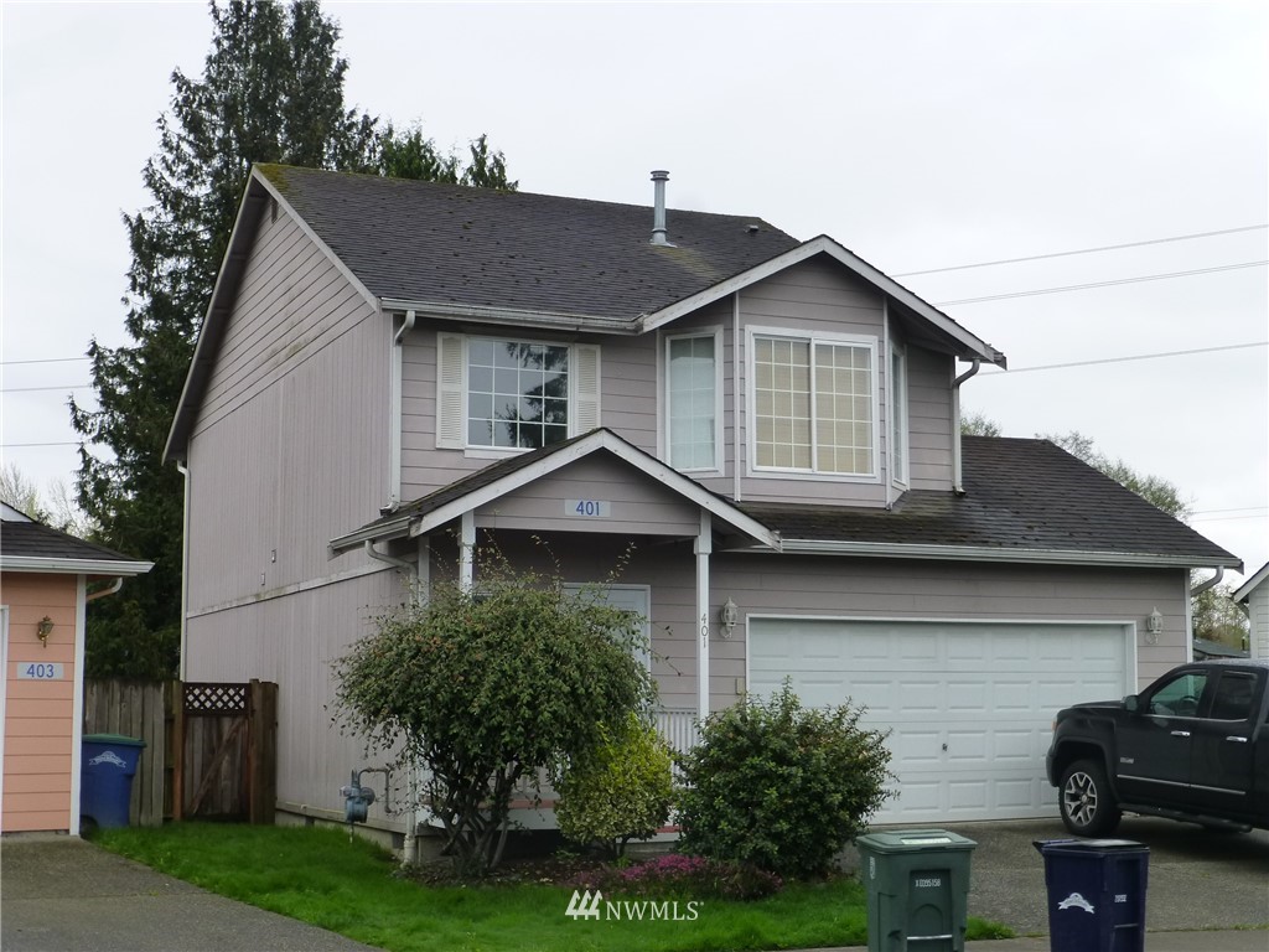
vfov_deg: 27.0
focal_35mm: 54
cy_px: 476
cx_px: 634
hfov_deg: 35.5
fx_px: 1980
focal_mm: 9.7
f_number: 4.6
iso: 160
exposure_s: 1/125
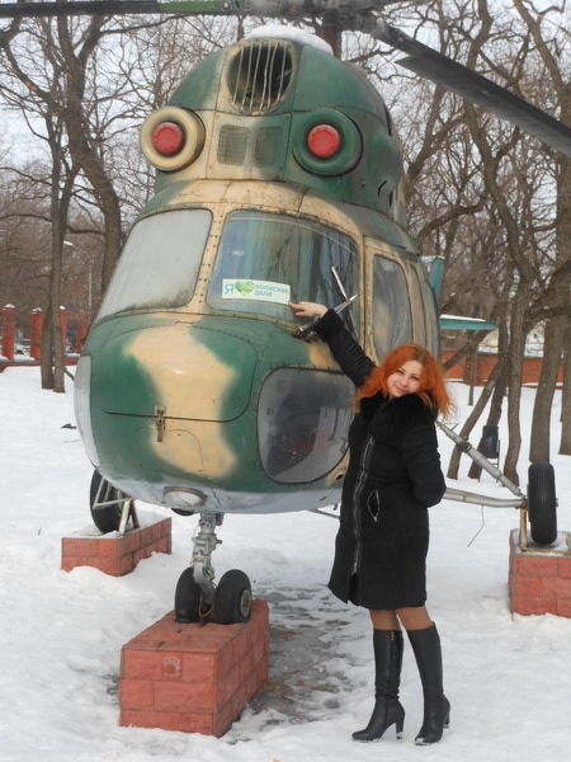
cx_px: 286
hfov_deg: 27.0
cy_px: 381
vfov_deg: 35.5
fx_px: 1188
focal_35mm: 54
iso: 80
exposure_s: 1/200
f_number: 4.9
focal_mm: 9.6
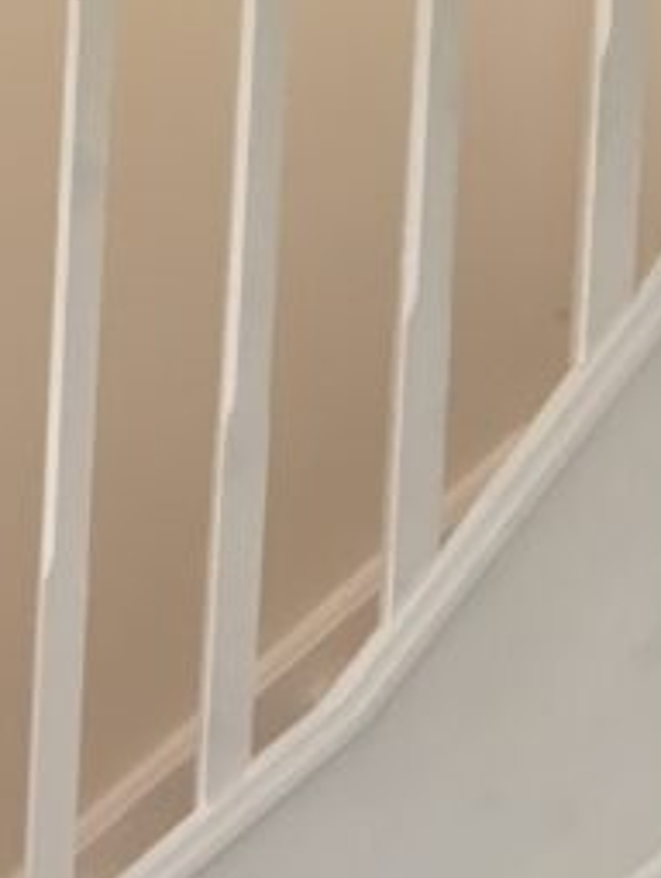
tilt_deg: -5.5
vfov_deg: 16.9
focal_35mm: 106
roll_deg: -0.8
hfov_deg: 12.8
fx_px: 2692
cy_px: 1303
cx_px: -513
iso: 64
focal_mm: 4.15
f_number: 2.2
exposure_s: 1/33
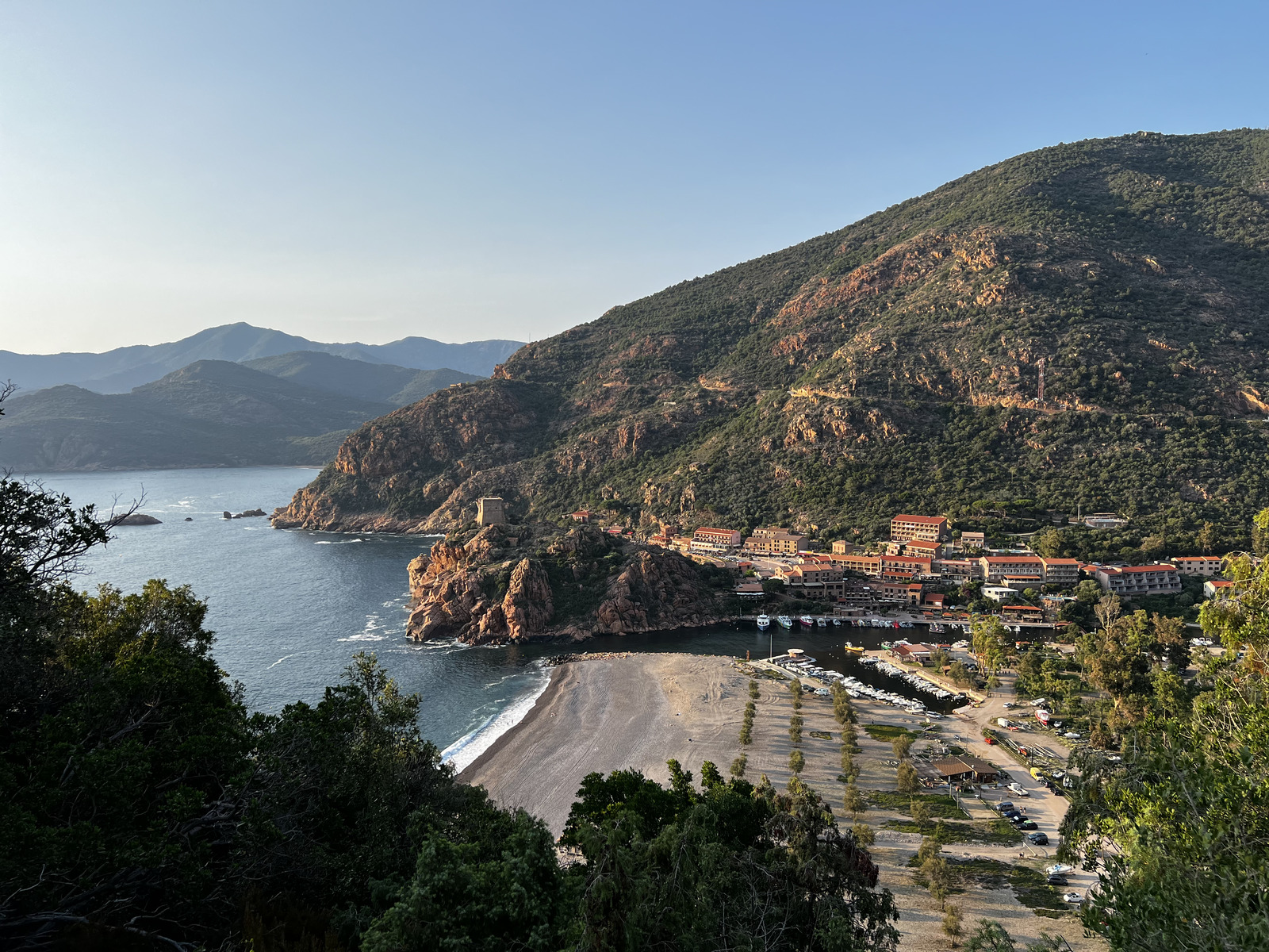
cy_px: 476
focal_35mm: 26
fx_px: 953
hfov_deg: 67.3
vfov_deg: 53.1
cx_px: 634
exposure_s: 1/2165
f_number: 1.5
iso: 50
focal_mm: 5.7
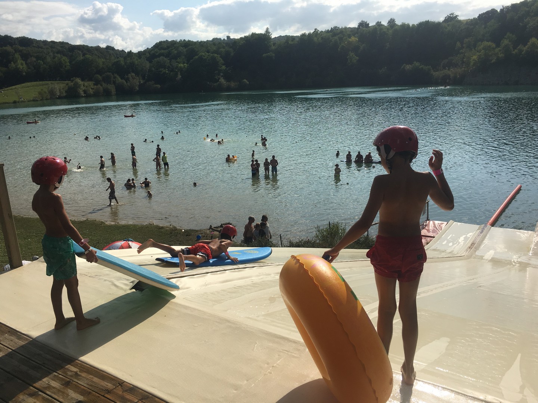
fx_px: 451
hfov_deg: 61.7
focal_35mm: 29
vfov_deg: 48.2
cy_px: 202
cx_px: 269
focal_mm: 4.15
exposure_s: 1/2959
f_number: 2.2
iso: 25
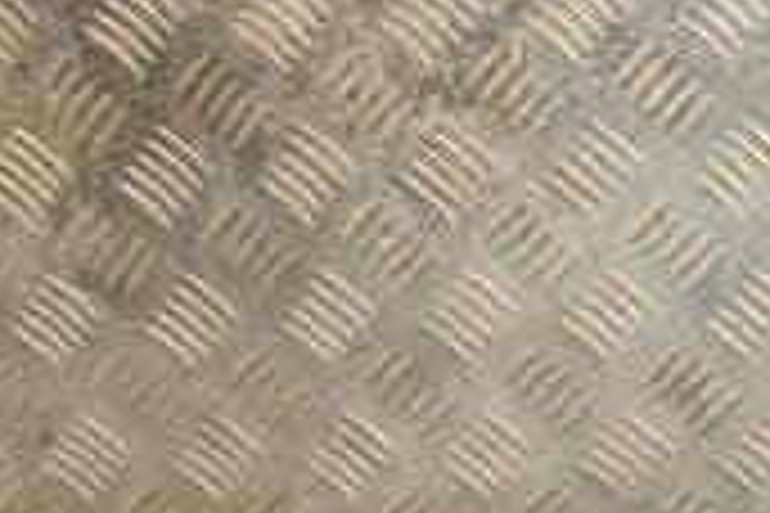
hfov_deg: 17.2
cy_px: 670
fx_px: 2369
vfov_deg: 12.0
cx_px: 1049
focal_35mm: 111
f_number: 5
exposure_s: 1/160
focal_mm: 21
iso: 800
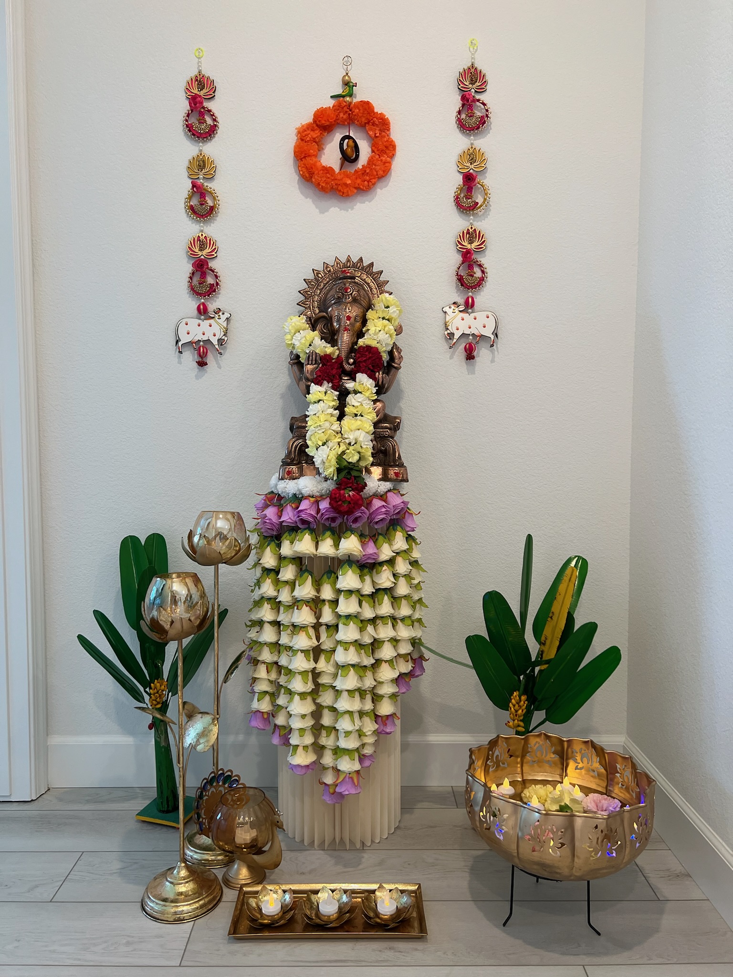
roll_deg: +1.2
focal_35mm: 26
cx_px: 366
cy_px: 488
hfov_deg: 53.1
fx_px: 734
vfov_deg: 67.3
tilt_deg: -3.0
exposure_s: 1/120
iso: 125
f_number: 1.5
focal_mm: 5.7
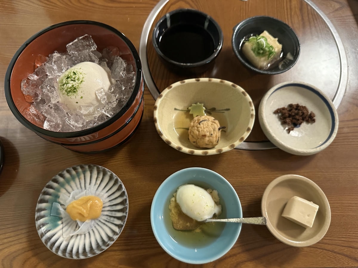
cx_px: 179
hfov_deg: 71.6
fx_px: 248
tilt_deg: -70.9
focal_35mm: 24
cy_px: 134
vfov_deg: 56.8
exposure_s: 1/40
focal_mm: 6.86
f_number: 1.78
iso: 1000
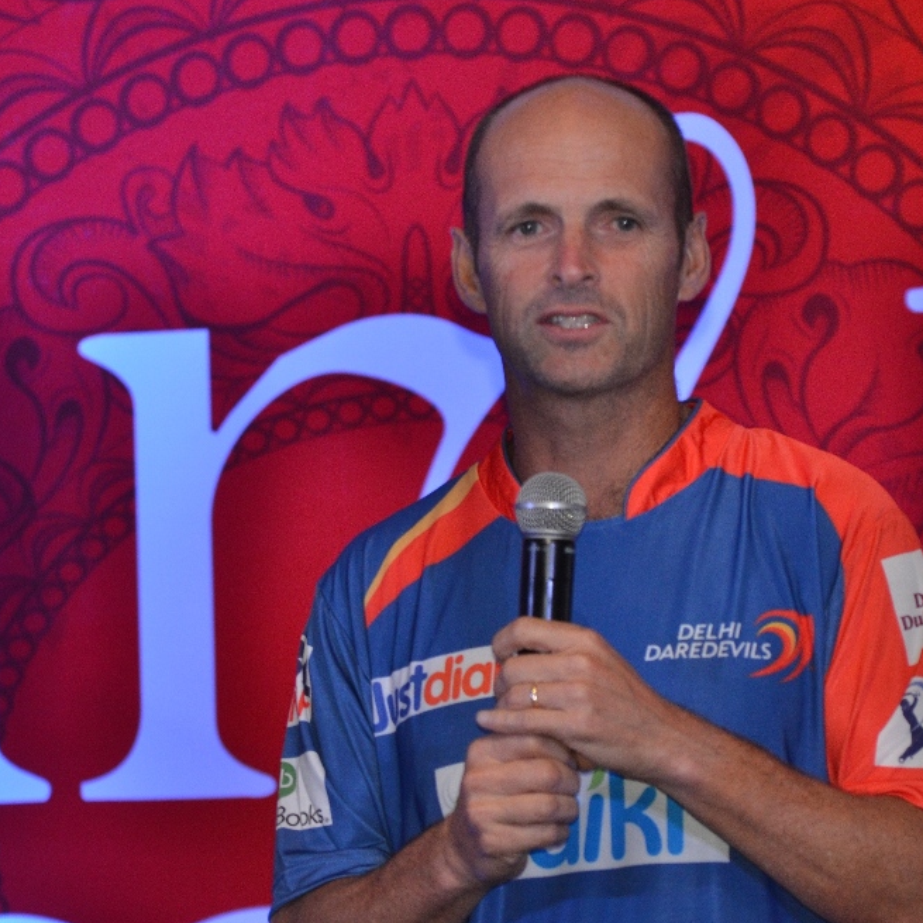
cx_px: 617
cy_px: 551
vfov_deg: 4.1
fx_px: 13002
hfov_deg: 4.1
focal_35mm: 431
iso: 800
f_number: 3.5
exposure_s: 1/250
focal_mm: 180
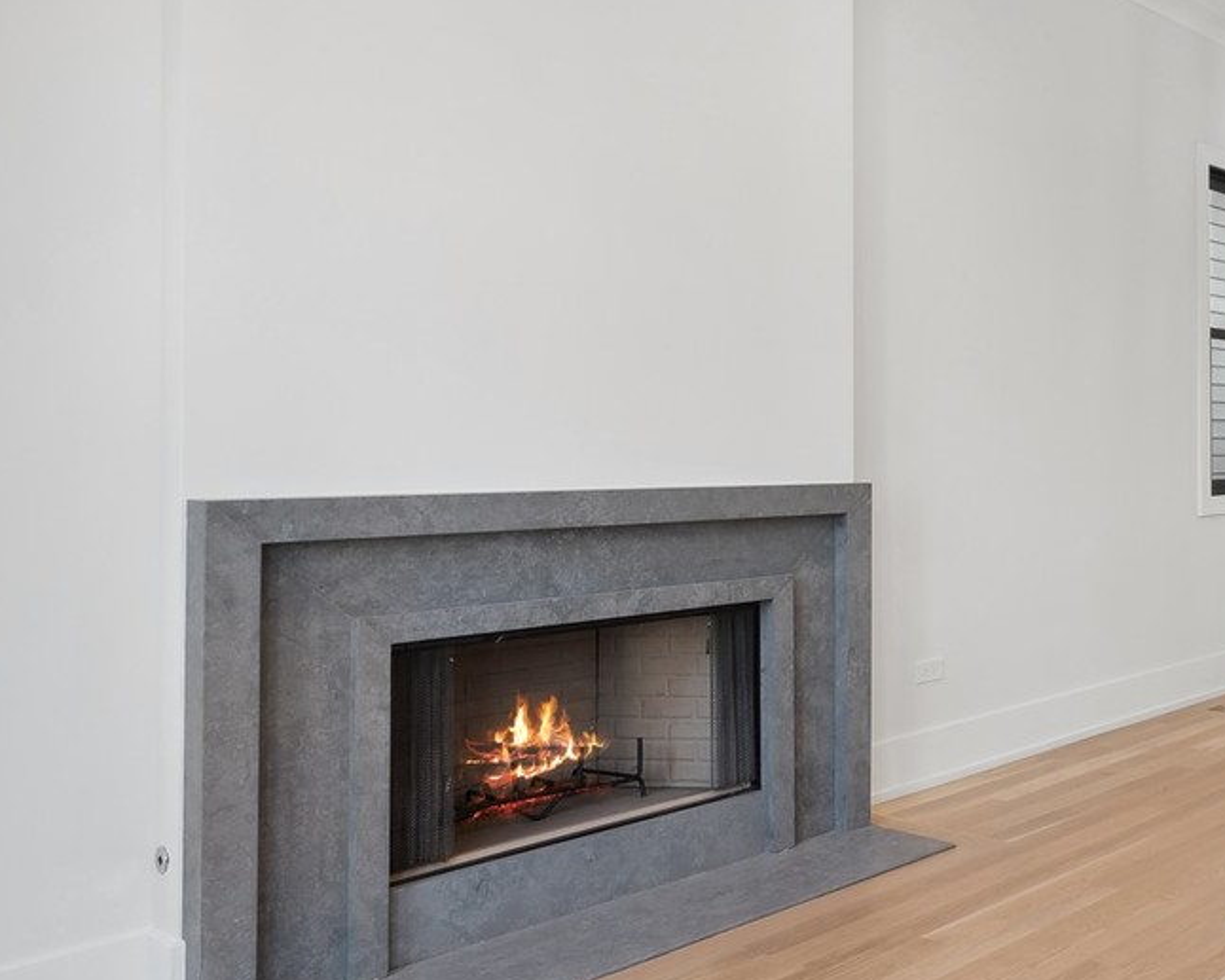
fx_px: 1197
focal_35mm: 33
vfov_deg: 44.5
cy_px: 438
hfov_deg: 44.4
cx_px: 1274
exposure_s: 1/3.33
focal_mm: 14
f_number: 10
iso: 100
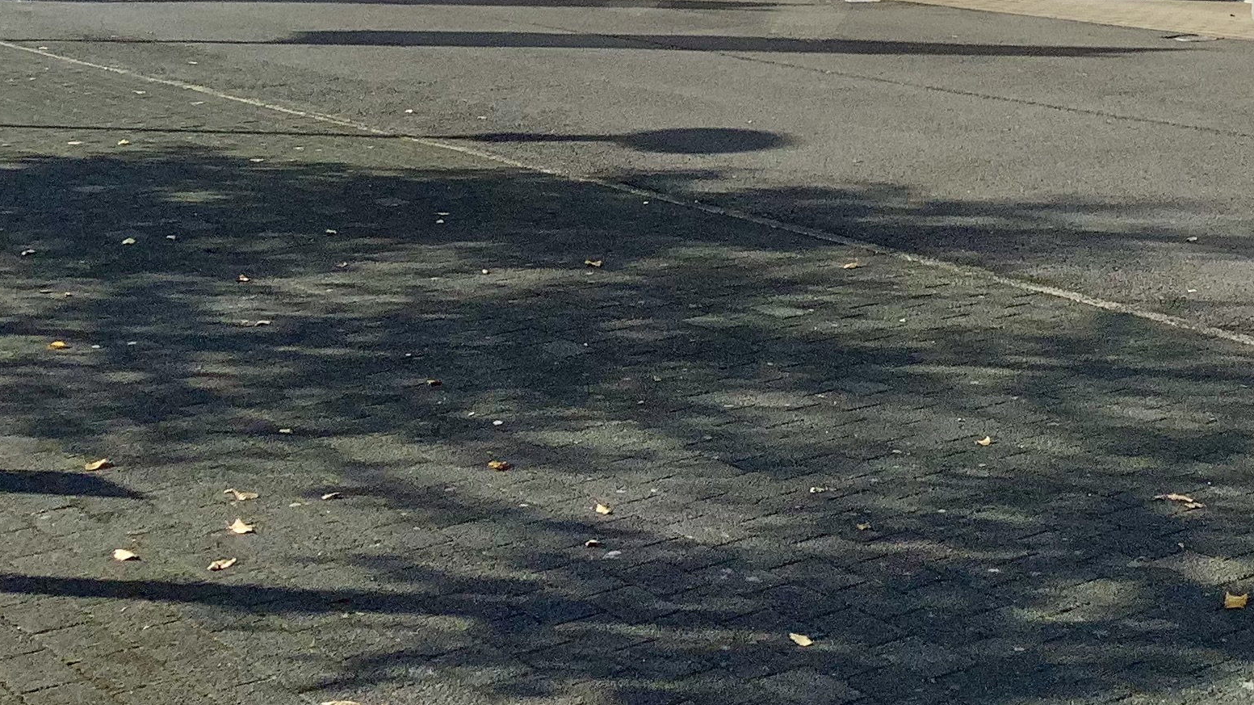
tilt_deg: -2.4
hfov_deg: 29.2
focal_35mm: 71
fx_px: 2360
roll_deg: -1.1
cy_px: -151
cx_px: 985
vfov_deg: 16.3
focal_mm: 3.3
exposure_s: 1/2398
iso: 25
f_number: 2.4
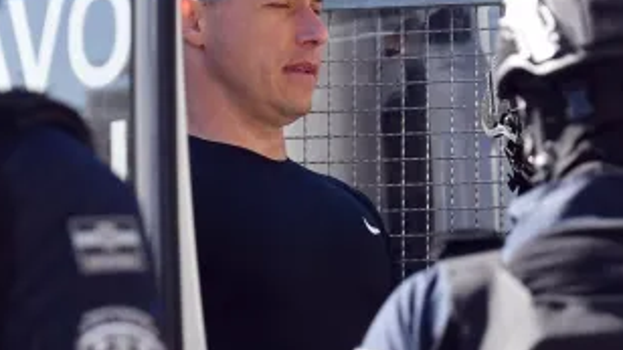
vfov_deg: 5.1
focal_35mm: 238
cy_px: 304
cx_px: 255
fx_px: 3930
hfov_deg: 9.1
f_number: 5
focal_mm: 92
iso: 200
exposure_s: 1/1000
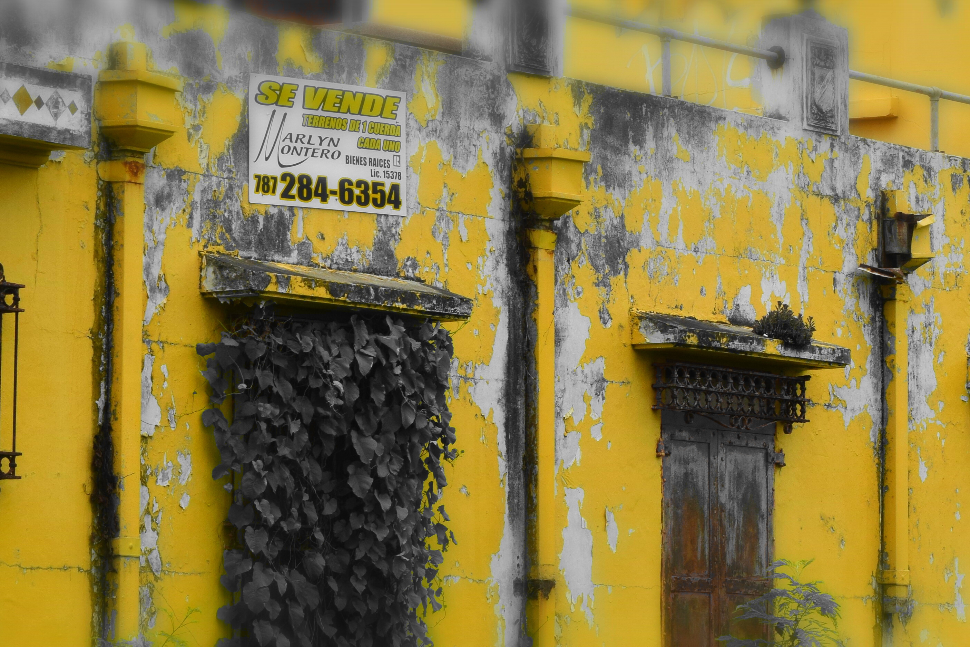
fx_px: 4744
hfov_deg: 11.6
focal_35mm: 176
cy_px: 362
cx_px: 732
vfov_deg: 7.8
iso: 400
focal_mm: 55
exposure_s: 1/500
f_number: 11
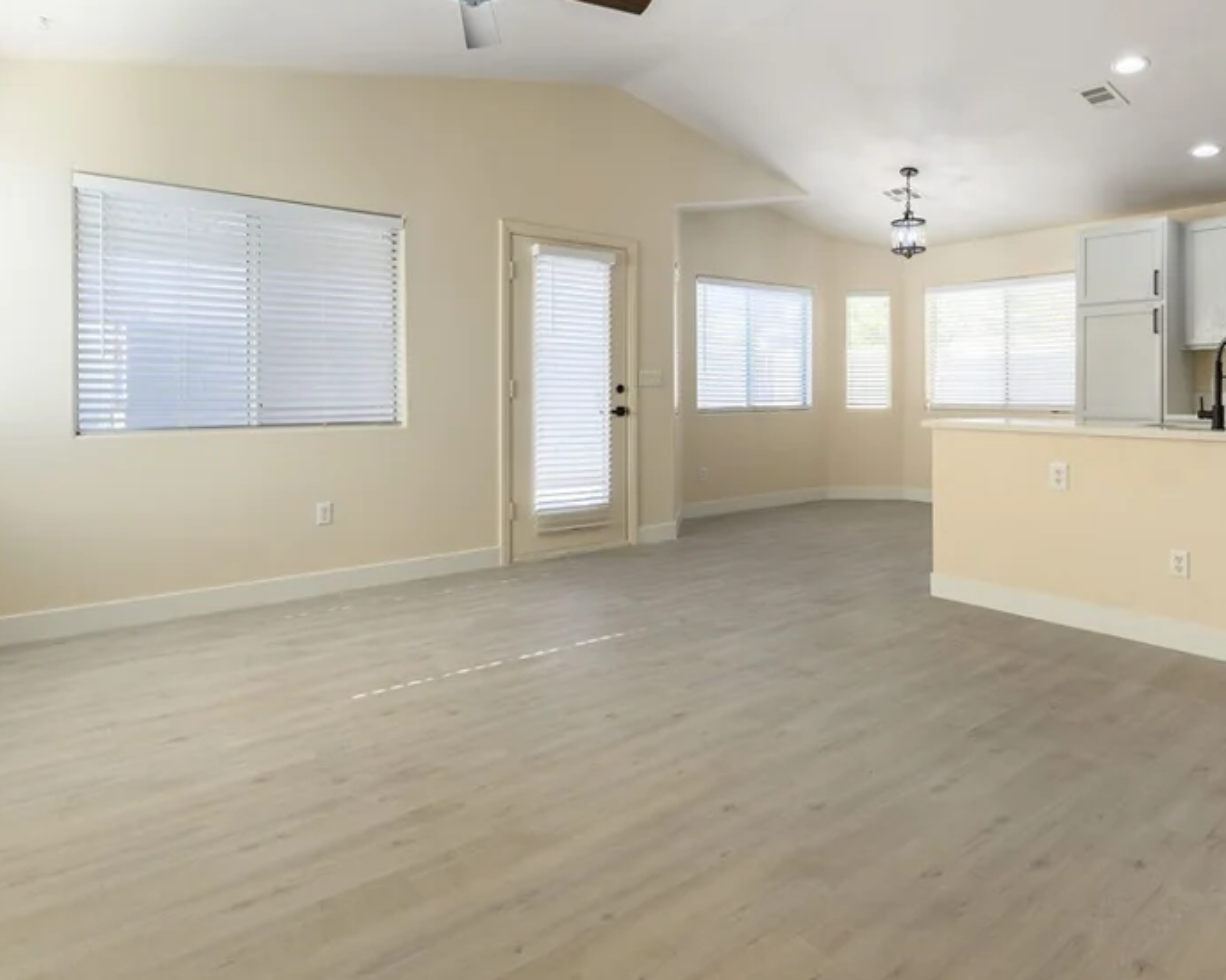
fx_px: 762
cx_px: 669
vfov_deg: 64.9
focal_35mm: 21
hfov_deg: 77.5
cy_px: 394
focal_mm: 15
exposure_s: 1/2000
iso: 400
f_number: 8
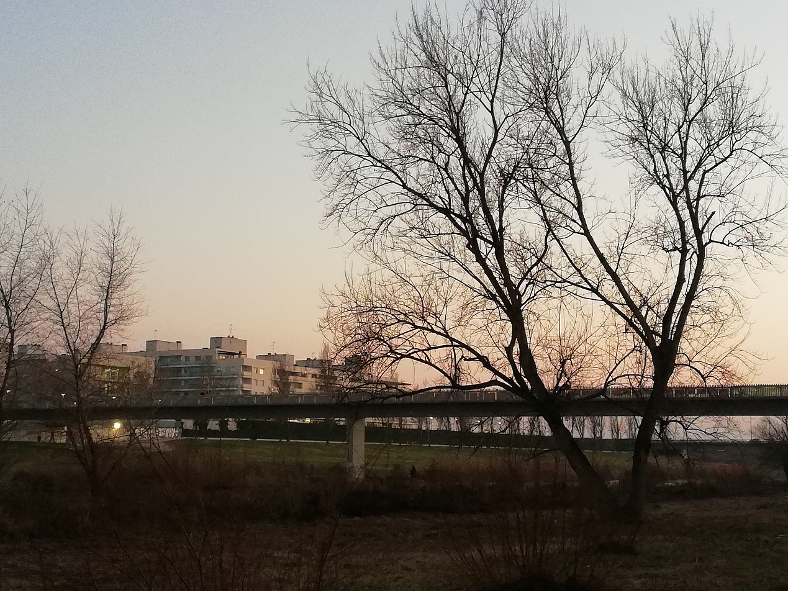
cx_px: 343
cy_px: 290
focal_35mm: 58
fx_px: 1320
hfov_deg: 33.2
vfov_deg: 25.2
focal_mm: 3.81
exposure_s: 1/33.3
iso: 200
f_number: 2.2
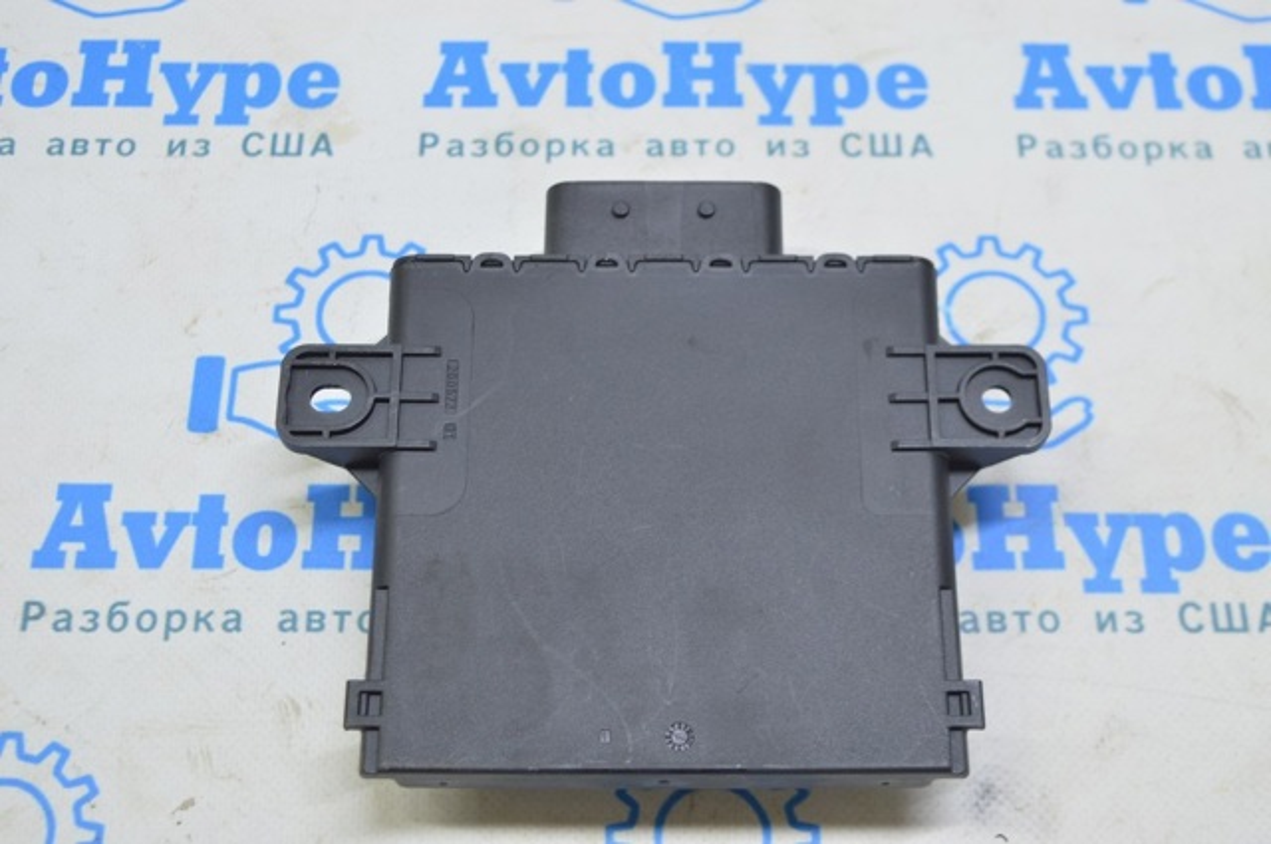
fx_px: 1851
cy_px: 422
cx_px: 636
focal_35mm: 52
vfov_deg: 25.7
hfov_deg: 37.9
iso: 400
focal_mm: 35
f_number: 5.6
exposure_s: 1/20
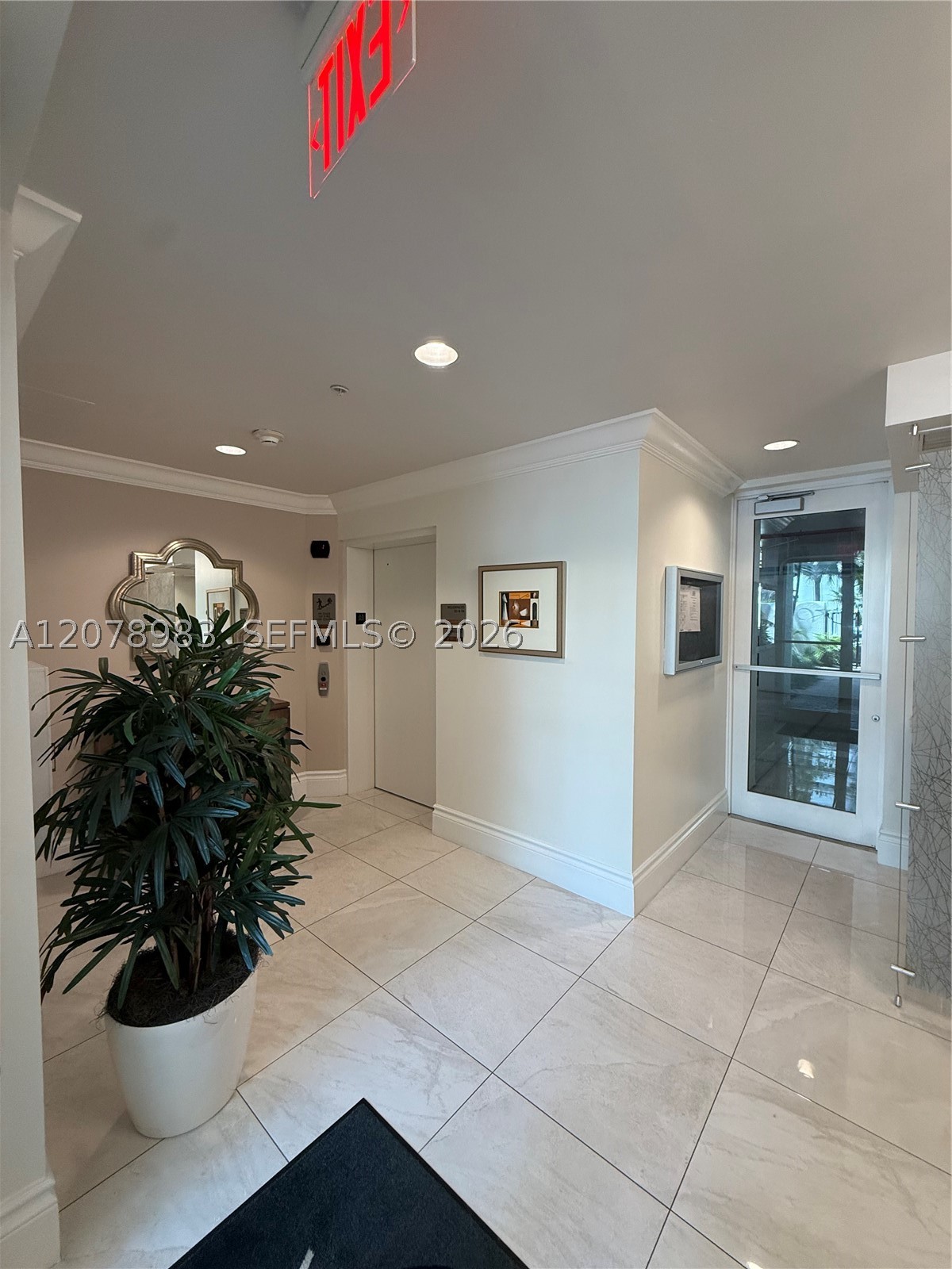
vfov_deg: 102.1
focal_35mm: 14
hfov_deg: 85.7
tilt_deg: -2.0
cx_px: 476
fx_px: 513
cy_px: 634
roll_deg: -1.2
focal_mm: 2.22
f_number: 2.2
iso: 160
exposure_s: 1/120
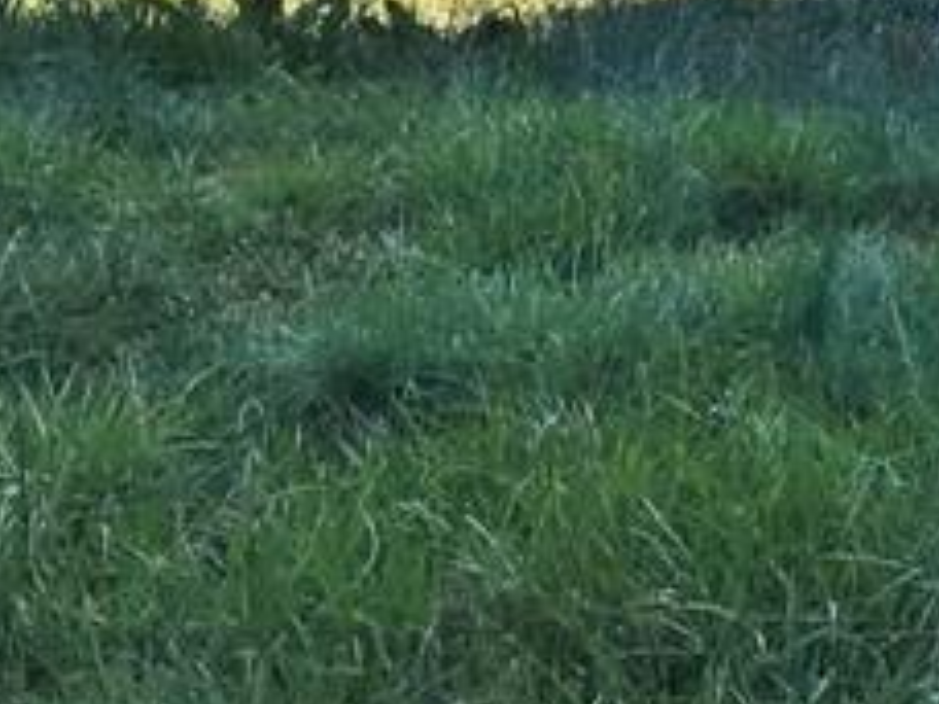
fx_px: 3526
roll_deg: +1.4
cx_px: 1347
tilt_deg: -4.8
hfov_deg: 14.3
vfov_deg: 10.6
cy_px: -626
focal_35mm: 130
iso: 32
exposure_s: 1/927
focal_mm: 4.15
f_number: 2.2
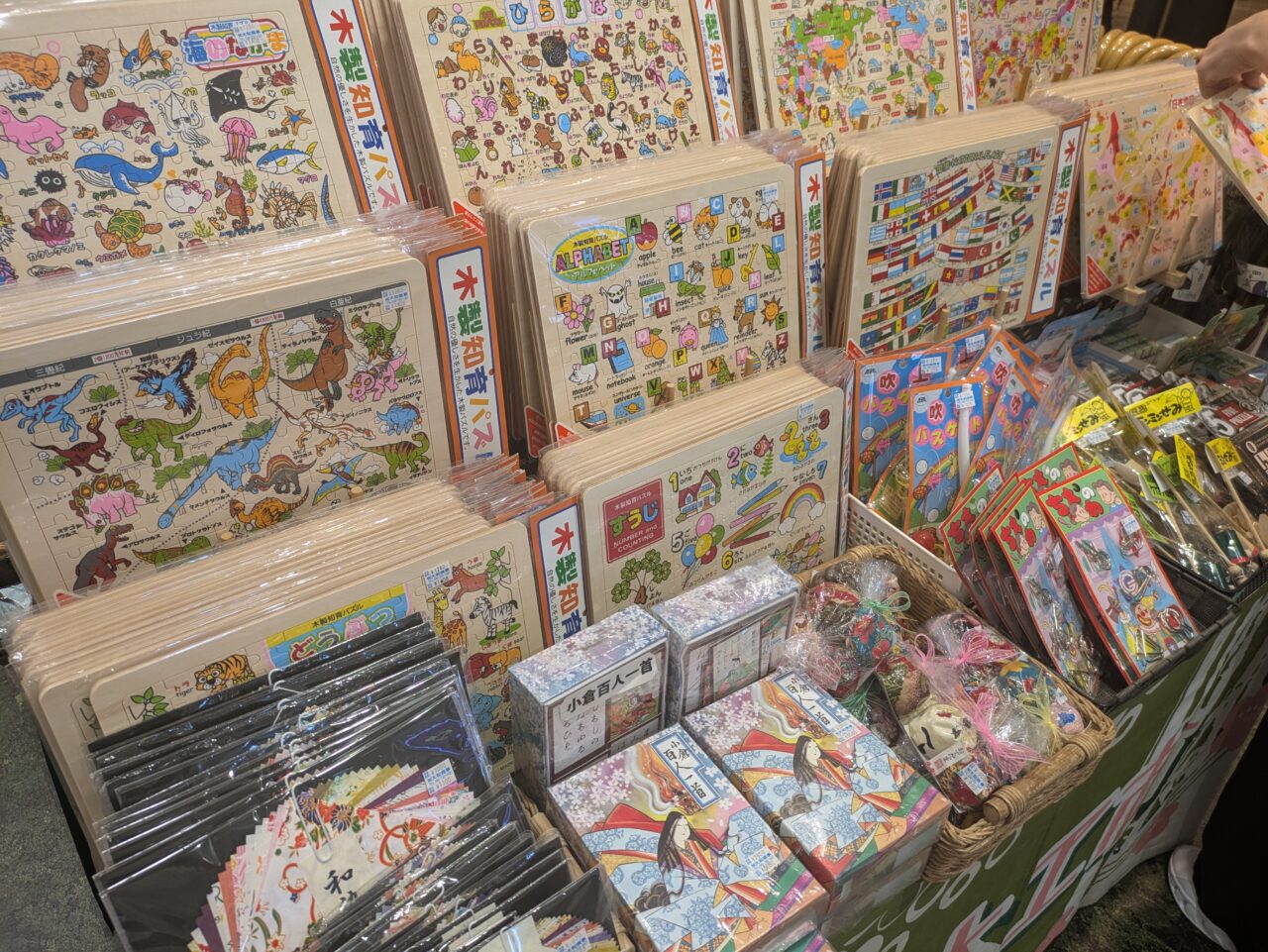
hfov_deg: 69.4
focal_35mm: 25
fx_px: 916
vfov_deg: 54.9
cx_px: 634
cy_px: 476
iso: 72
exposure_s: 1/100
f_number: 1.89
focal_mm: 5.43
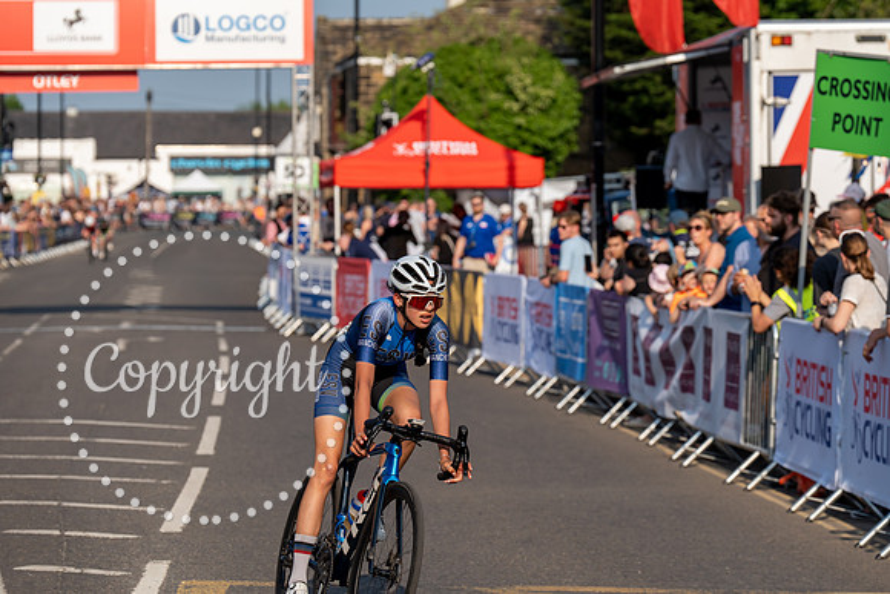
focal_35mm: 143
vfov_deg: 9.6
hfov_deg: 14.3
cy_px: 297
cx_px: 445
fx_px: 3536
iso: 160
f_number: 5
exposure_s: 1/1000
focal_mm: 143
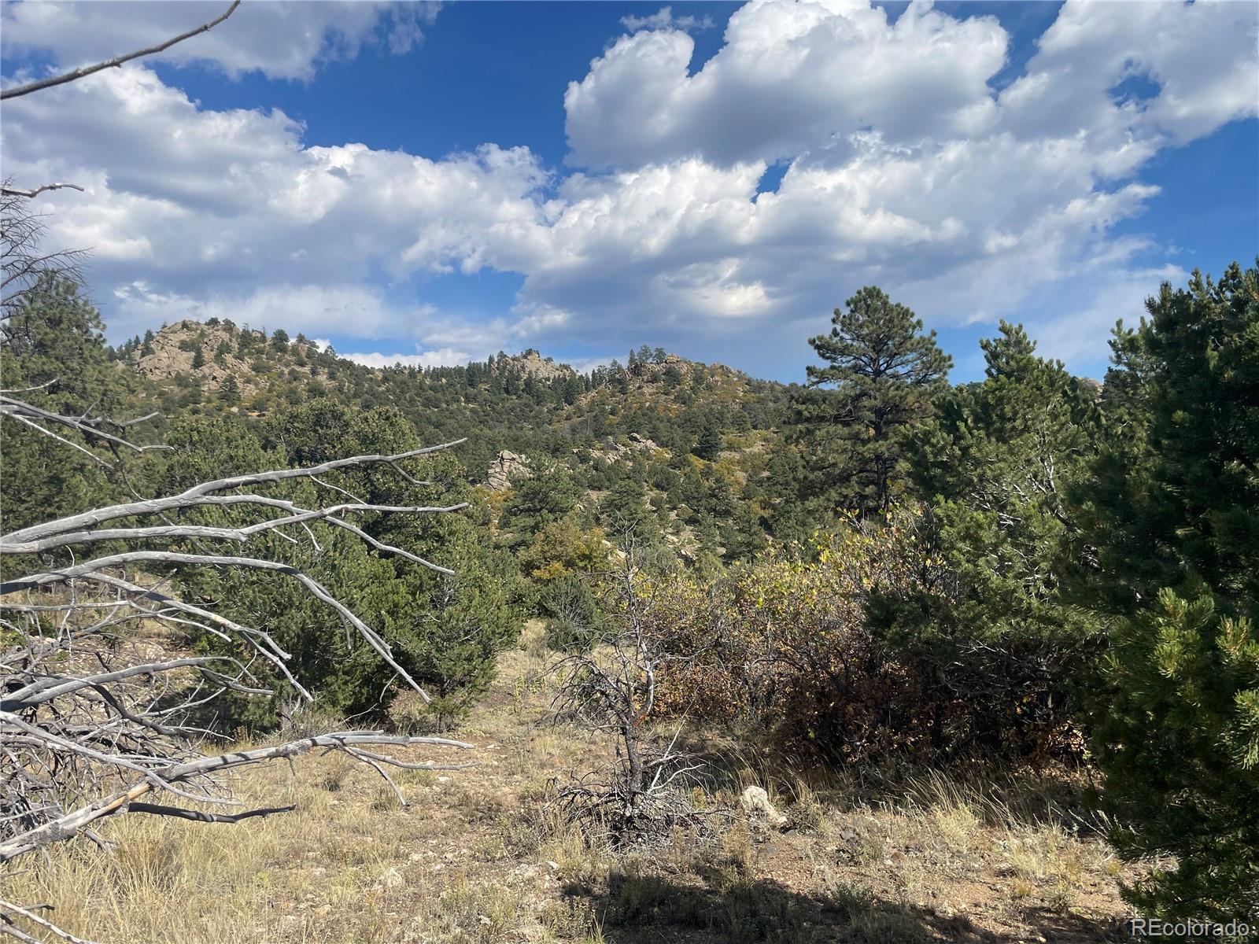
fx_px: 946
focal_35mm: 26
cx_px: 630
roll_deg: +3.3
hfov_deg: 67.3
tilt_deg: +3.7
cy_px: 472
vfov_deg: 53.1
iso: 50
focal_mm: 4.2
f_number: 1.6
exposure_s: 1/6135
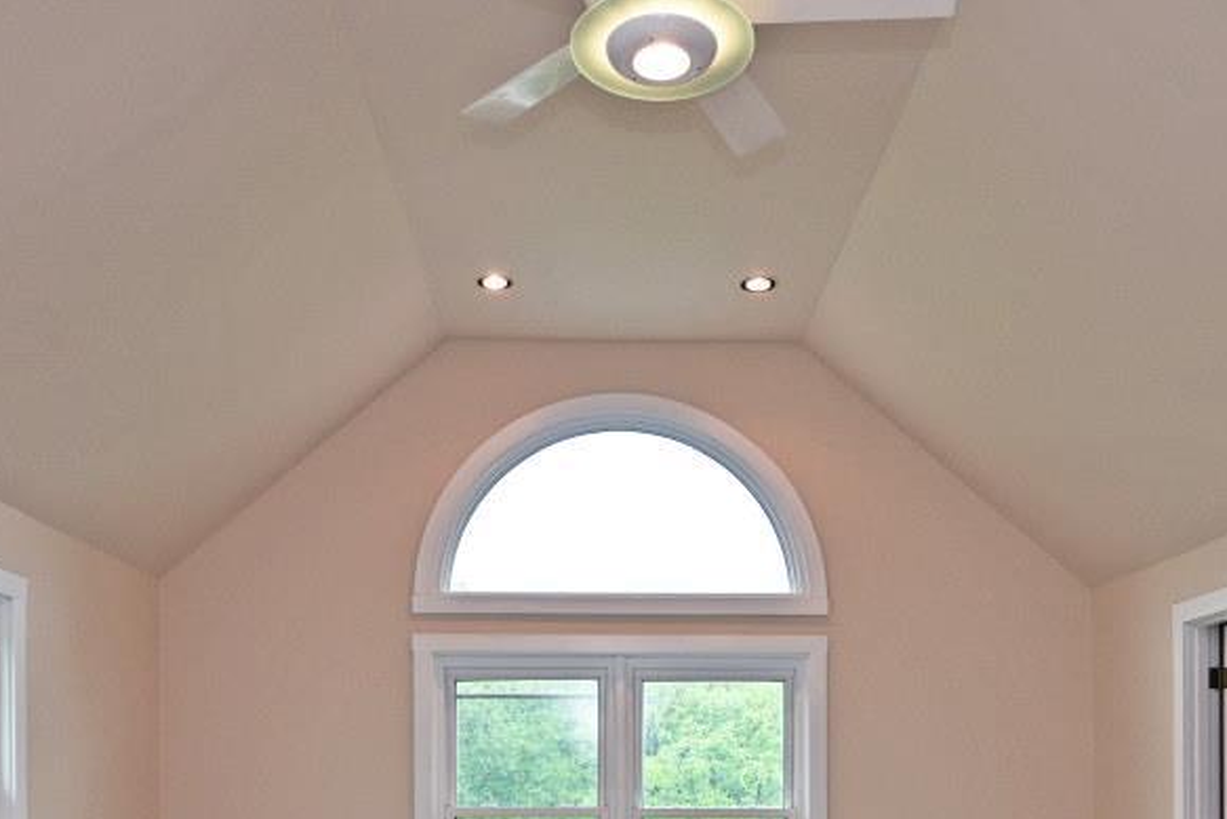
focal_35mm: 36
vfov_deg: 34.2
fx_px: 1227
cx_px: 621
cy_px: 781
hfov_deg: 53.1
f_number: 5
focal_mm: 14
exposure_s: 1/100
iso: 200
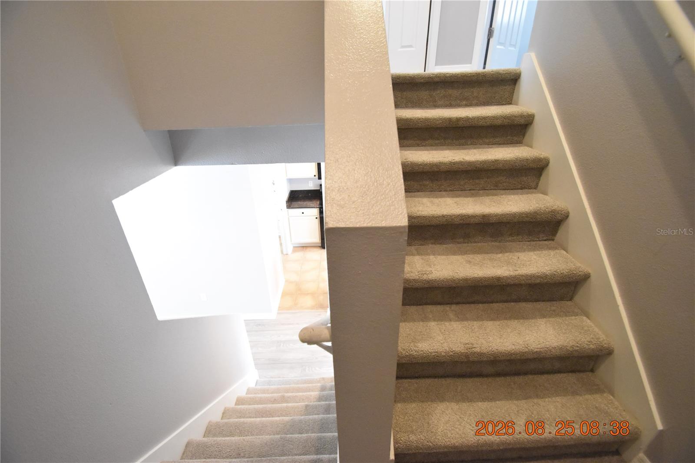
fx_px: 290
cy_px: 232
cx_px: 348
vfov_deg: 77.3
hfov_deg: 100.4
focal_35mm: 15
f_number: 3.5
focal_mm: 10
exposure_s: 1/60
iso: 4000
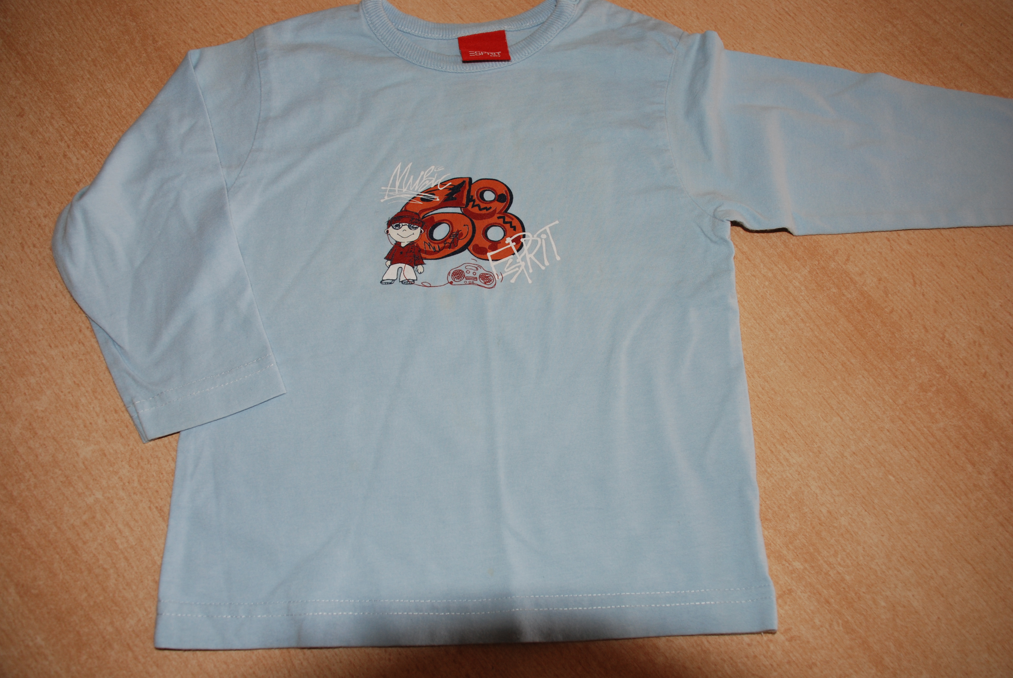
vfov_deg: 40.1
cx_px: 506
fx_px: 930
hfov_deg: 57.2
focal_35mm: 33
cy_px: 339
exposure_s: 1/60
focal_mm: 22
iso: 200
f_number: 3.8
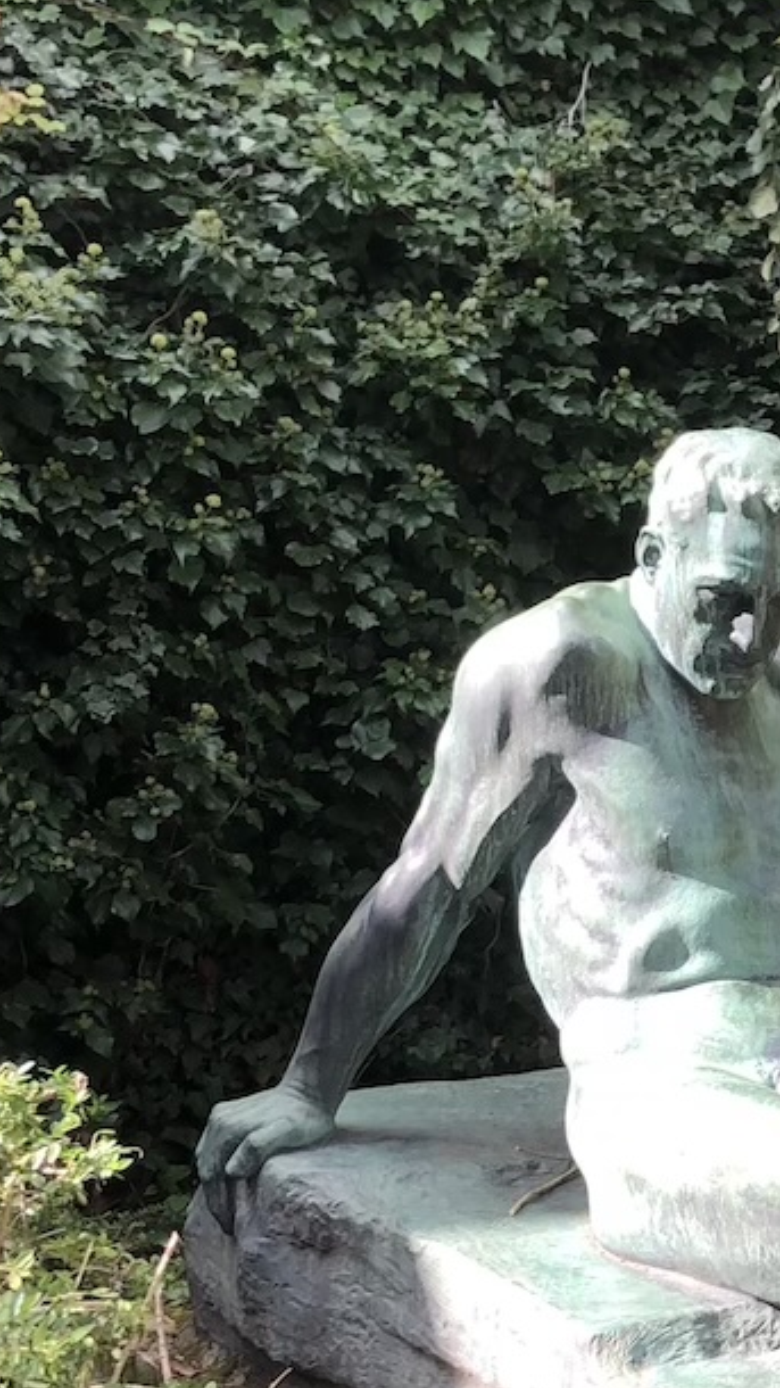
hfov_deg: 16.2
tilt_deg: -4.0
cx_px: 903
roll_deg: +2.6
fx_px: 2648
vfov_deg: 29.1
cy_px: 956
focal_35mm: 72
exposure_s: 1/292
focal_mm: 3.99
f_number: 1.8
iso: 20
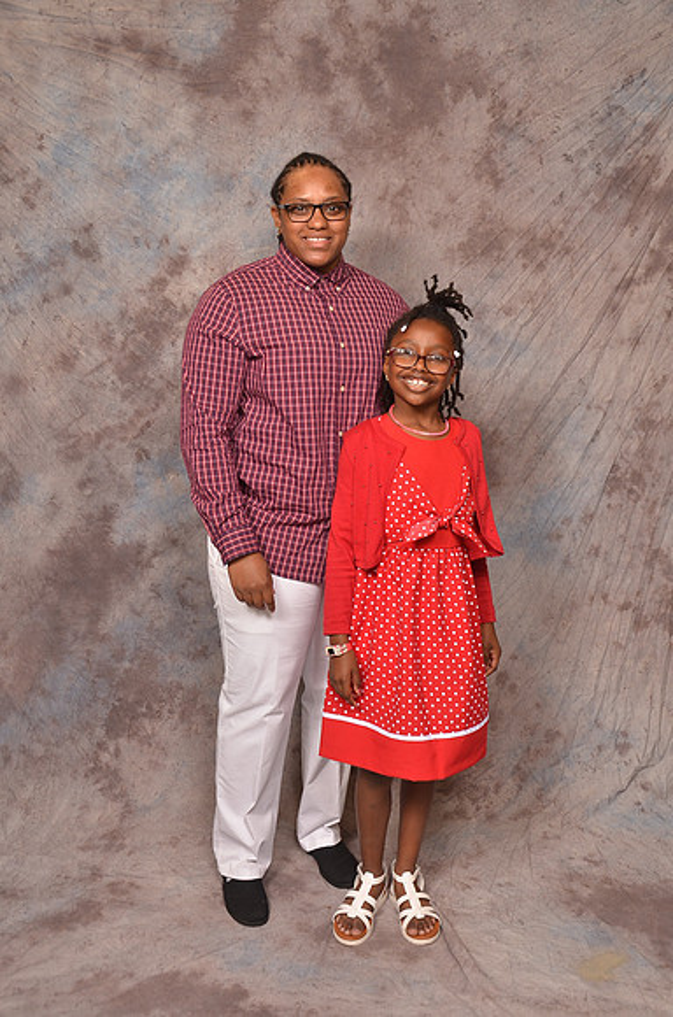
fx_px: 1057
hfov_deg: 35.3
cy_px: 508
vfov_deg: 51.4
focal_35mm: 38
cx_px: 336
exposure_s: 1/60
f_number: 5.6
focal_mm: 25
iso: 200
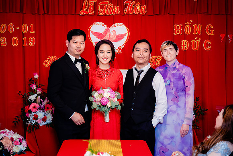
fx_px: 437
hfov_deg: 29.8
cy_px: 84
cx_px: 104
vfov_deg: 20.2
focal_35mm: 68
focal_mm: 61
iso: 1250
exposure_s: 1/160
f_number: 2.8
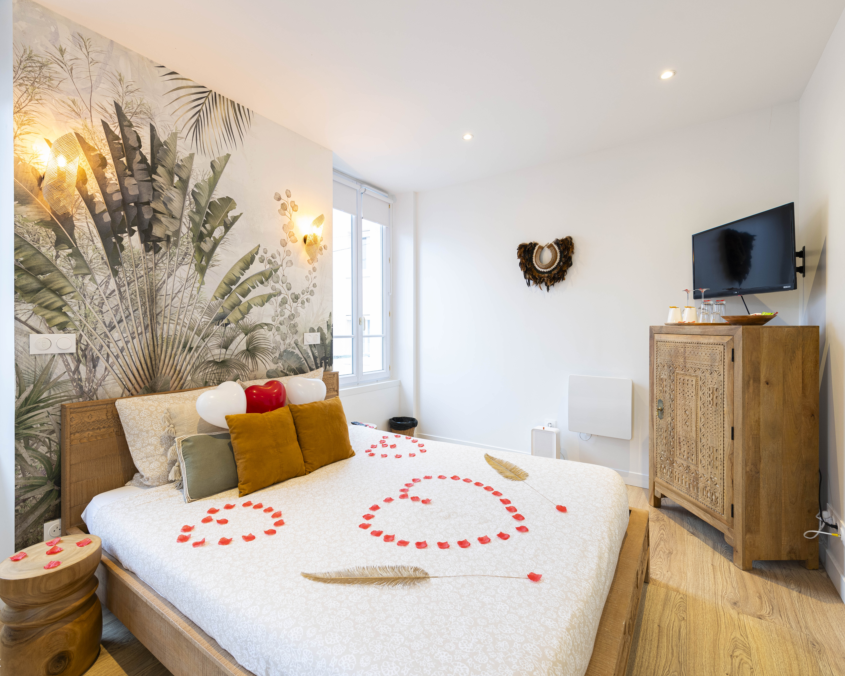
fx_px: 400
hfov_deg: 93.1
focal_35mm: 16
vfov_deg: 80.4
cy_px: 337
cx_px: 404
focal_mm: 14
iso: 125
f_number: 7.1
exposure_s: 1/3
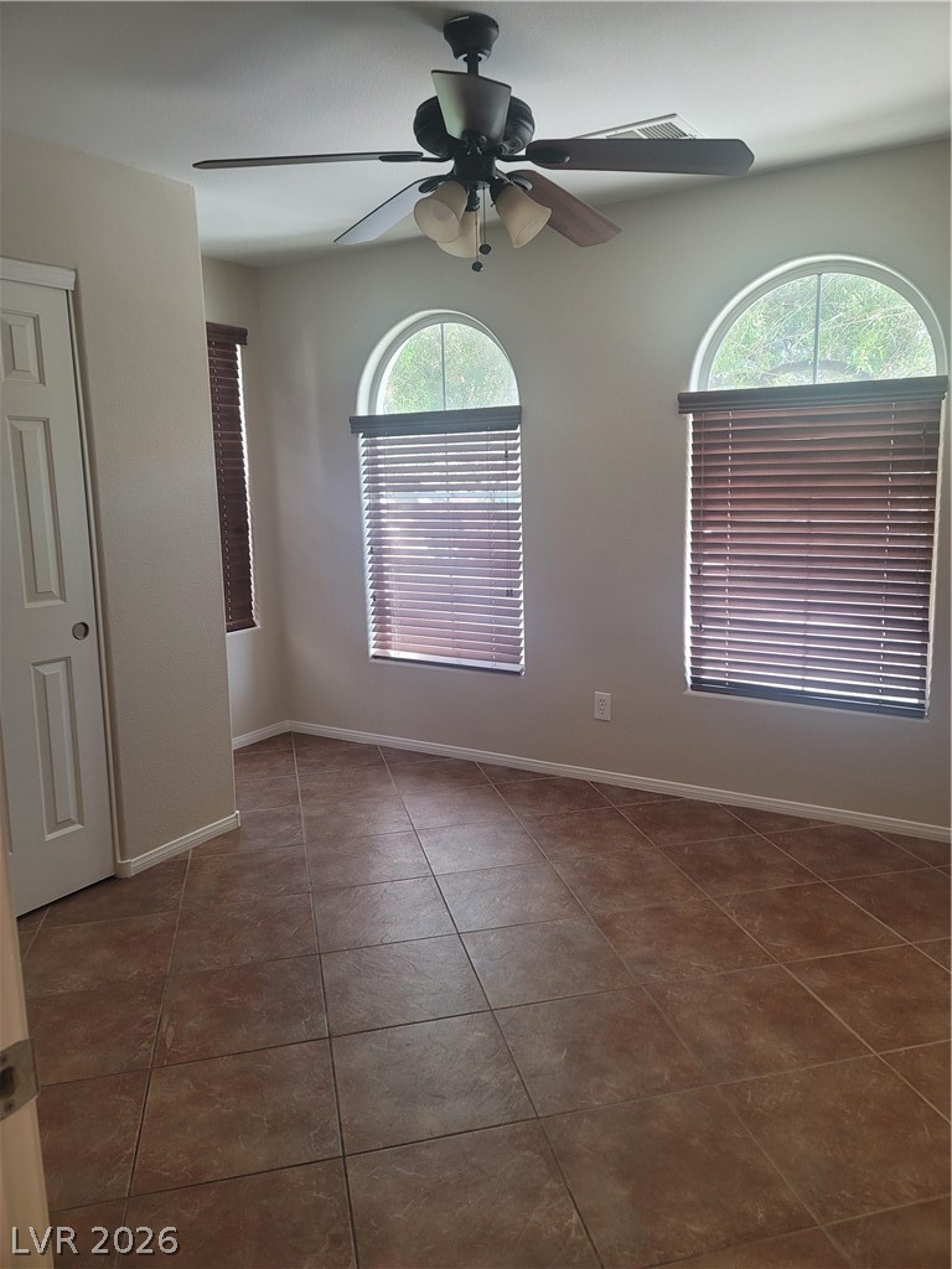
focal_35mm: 25
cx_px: 476
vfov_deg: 69.4
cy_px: 634
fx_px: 917
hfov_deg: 54.9
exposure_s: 1/120
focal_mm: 7
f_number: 1.8
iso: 250
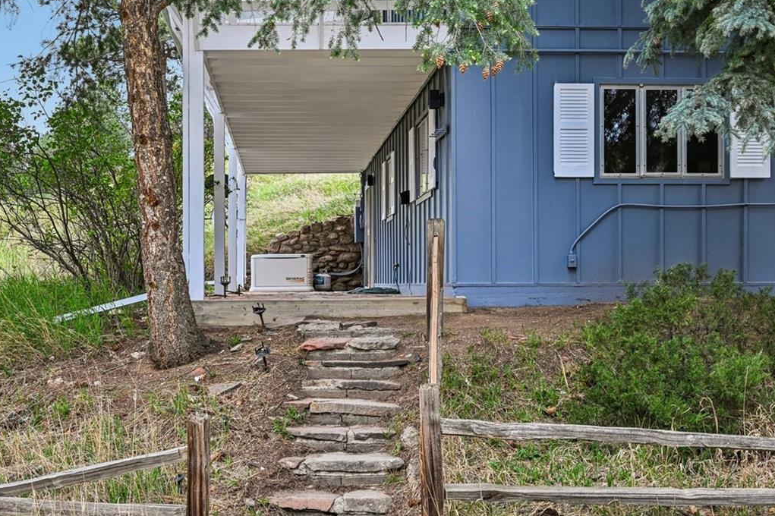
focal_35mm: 47
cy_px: 272
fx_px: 1011
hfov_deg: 41.8
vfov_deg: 28.6
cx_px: 319
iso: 160
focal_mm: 30
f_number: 10
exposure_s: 1/30
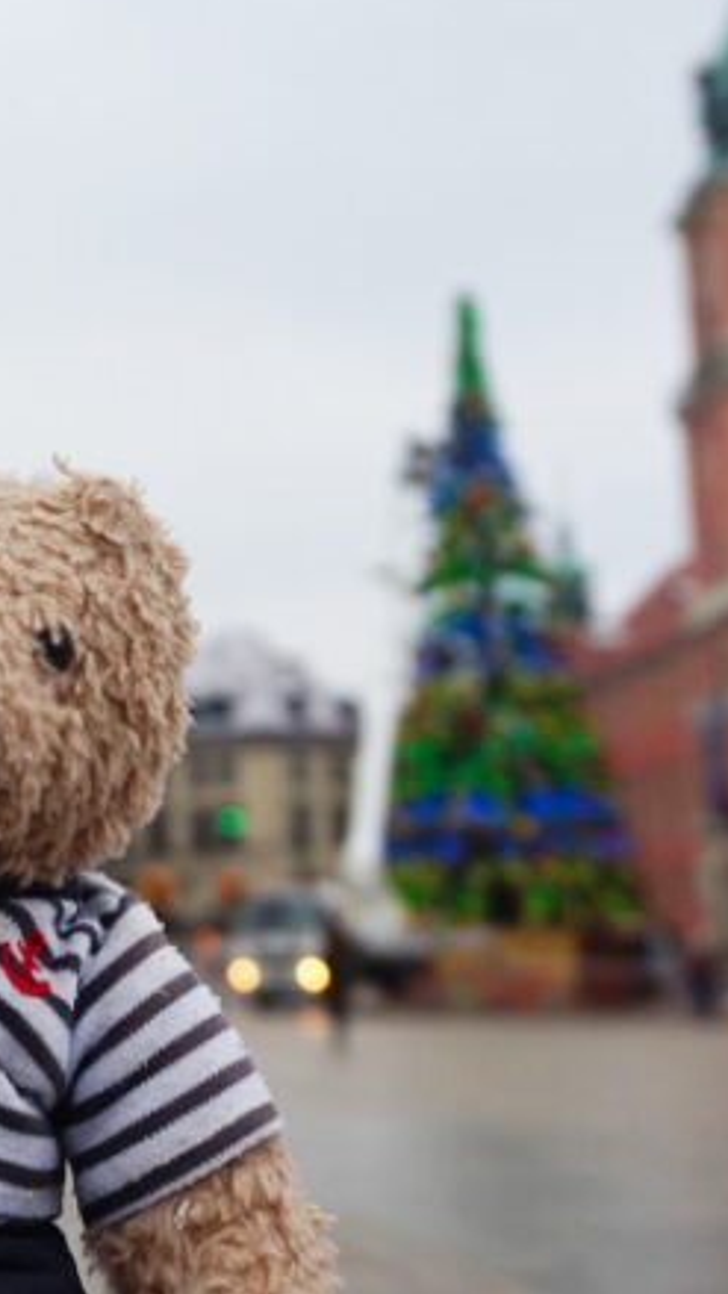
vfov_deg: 31.8
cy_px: 545
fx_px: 2265
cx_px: 80
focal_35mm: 66
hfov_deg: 18.0
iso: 160
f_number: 4.5
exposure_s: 1/60
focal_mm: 24
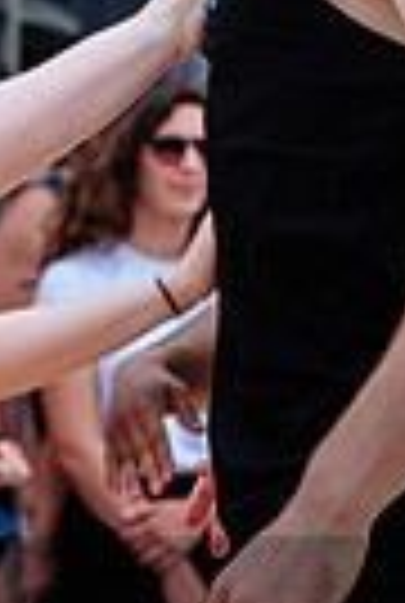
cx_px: -216
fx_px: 5439
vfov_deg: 6.3
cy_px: 70
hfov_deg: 4.2
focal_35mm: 324
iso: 200
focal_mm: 50
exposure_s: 1/500
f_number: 4
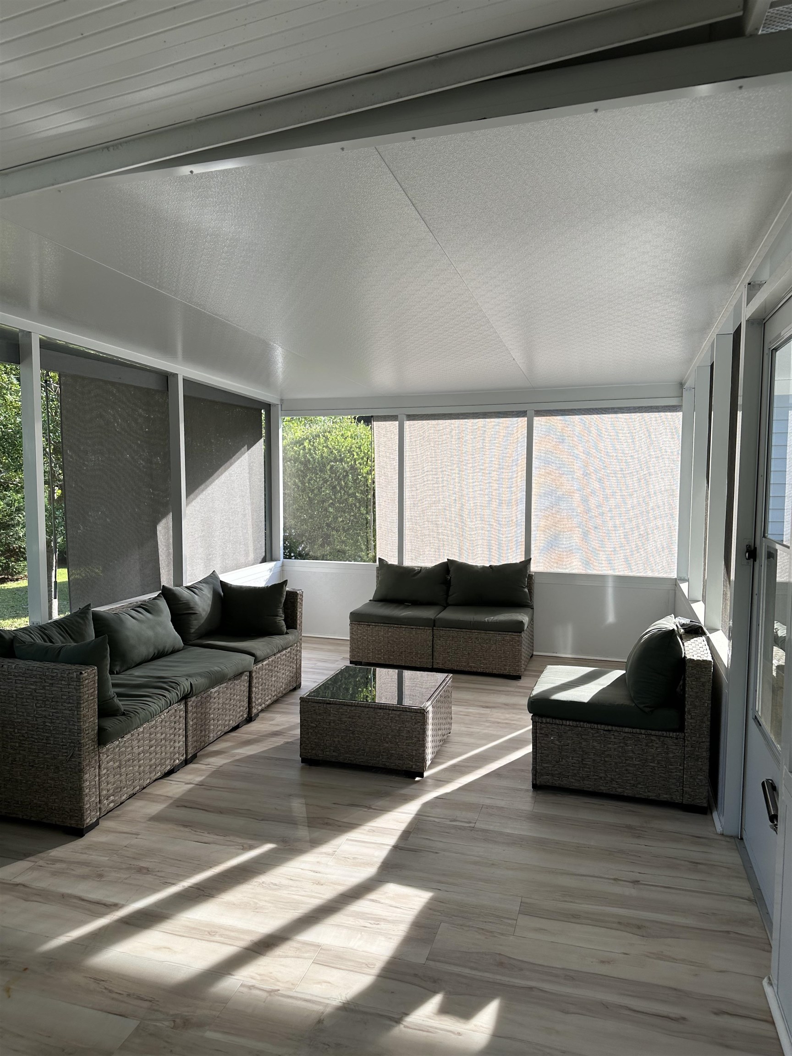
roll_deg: -0.8
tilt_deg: -3.4
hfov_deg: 56.8
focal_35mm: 24
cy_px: 528
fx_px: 732
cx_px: 396
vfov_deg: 71.6
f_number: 1.78
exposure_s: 1/421
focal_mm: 6.86
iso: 80
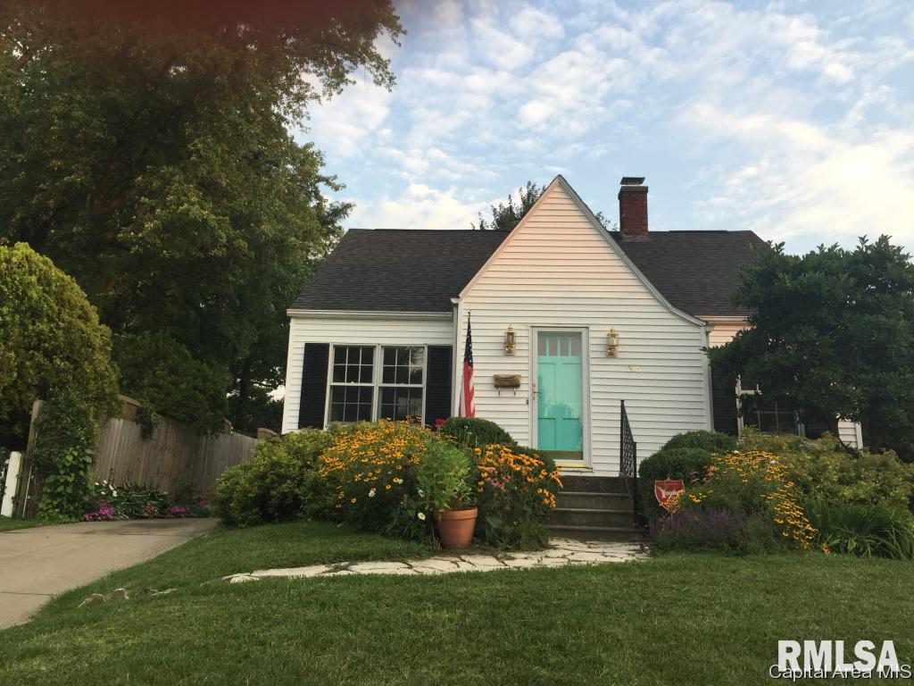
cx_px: 457
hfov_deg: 61.7
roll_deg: -1.8
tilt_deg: +14.4
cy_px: 343
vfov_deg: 48.2
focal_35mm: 29
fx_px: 766
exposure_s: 1/201
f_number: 2.2
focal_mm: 4.15
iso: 32
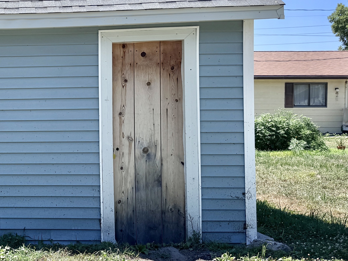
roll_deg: +0.0
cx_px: -23
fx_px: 573
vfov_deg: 25.7
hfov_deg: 30.6
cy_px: 122
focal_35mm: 57
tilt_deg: -1.2
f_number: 1.78
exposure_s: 1/2959
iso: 80
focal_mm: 6.76
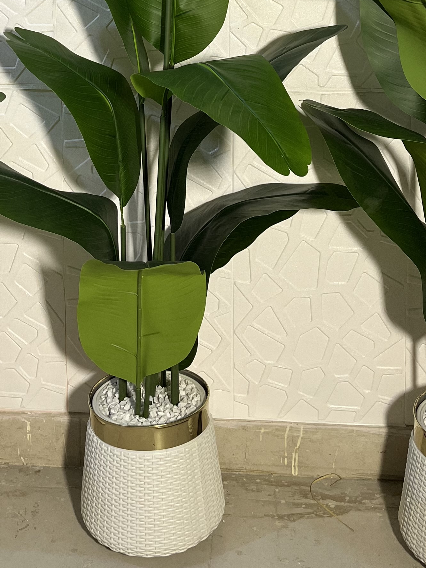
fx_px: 968
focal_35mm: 59
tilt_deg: -9.0
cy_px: -15
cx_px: 167
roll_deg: +1.8
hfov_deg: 24.8
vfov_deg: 30.2
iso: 100
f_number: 1.6
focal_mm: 5.1
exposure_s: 1/100
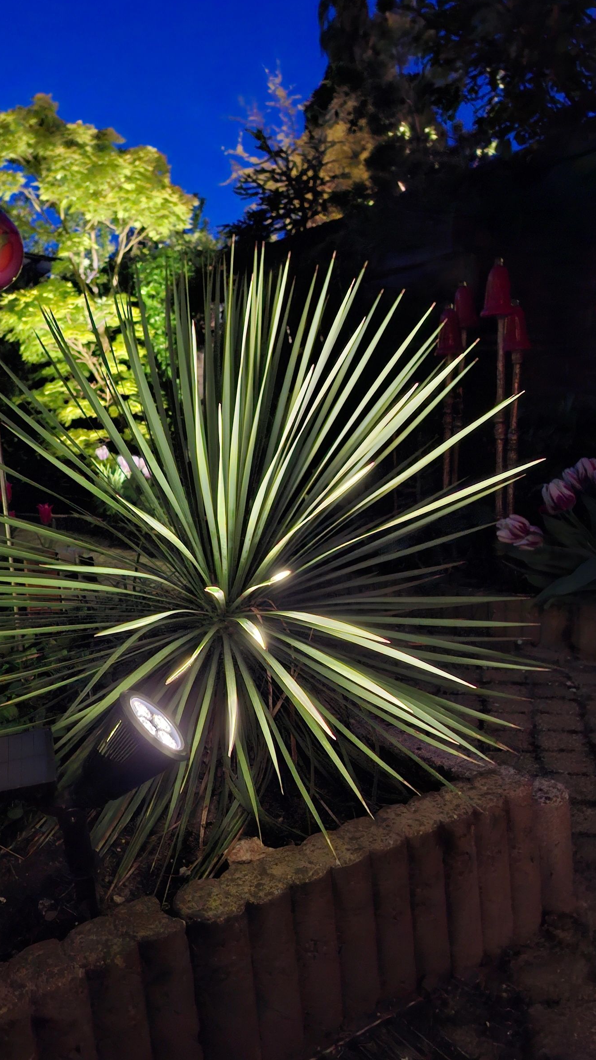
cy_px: 567
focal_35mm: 27
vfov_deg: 69.8
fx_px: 759
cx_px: 226
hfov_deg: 42.6
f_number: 1.8
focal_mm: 5.54
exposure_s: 1/6
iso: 2000
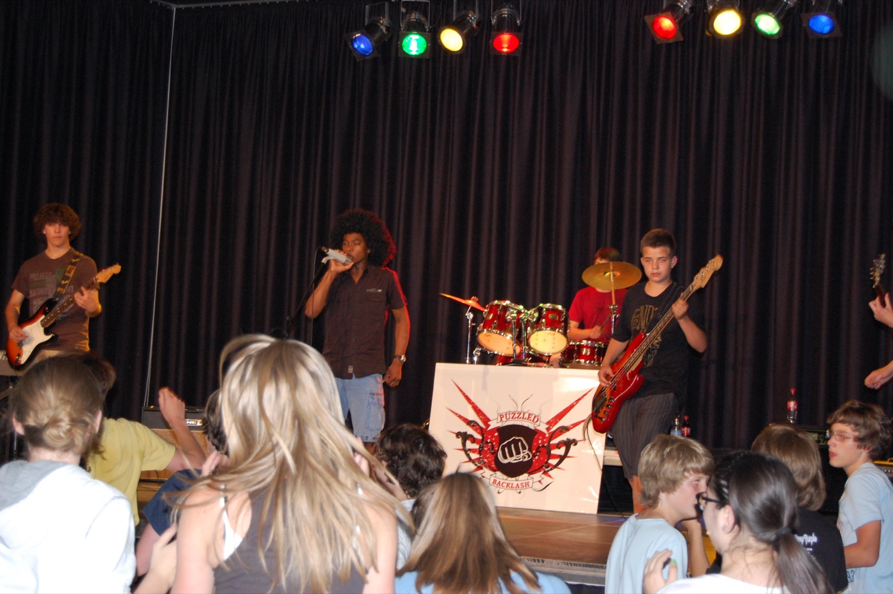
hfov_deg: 31.9
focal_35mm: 63
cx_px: 446
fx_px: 1561
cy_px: 297
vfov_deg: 21.5
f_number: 5.3
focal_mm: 42
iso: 900
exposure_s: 1/60
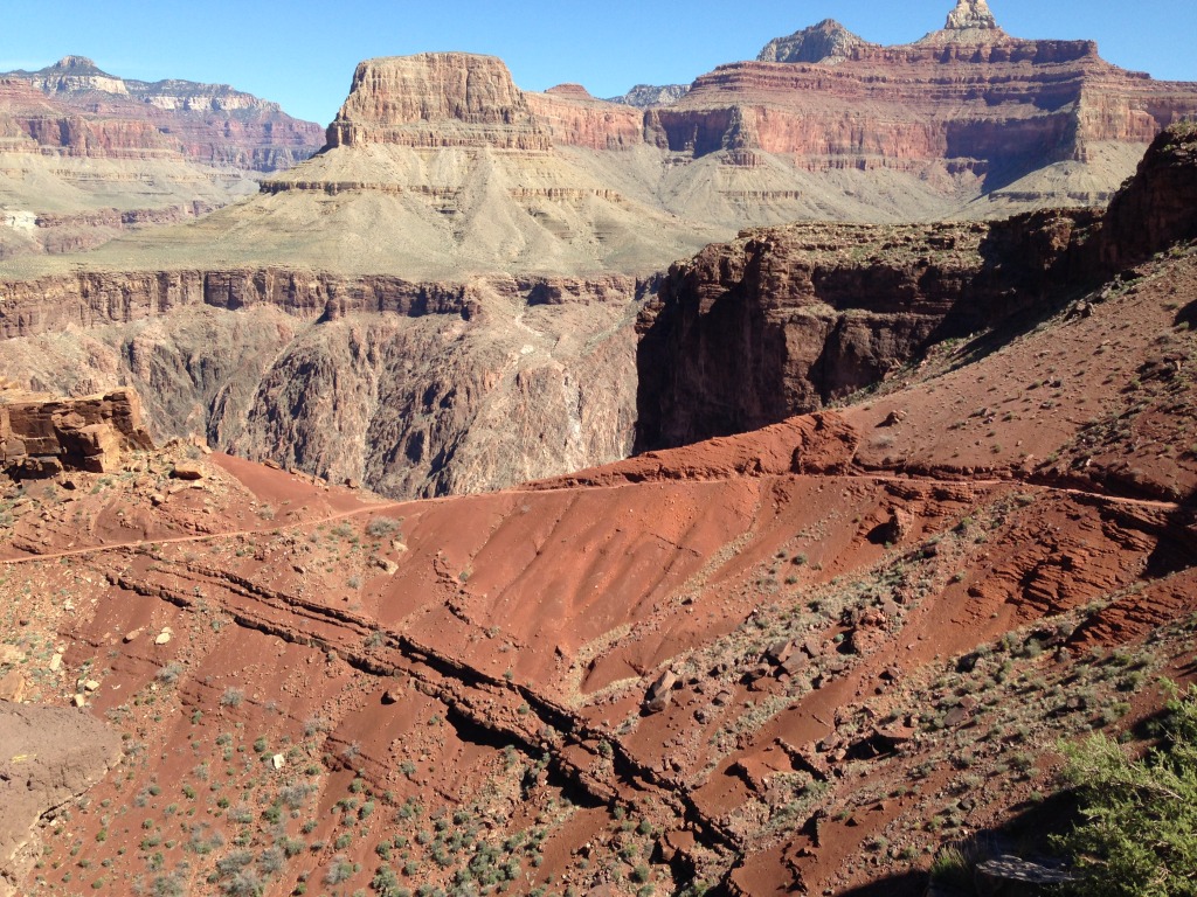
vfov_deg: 42.9
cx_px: 598
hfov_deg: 55.4
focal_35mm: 33
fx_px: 1141
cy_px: 448
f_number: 2.4
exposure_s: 1/1085
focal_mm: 4.12
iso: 50
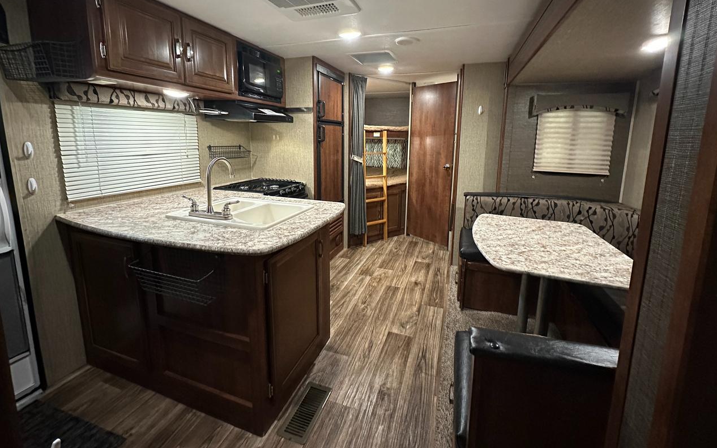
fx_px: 293
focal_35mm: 15
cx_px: 362
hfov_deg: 101.5
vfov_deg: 73.9
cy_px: 177
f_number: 2.2
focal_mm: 2.22
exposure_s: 1/60
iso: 1000
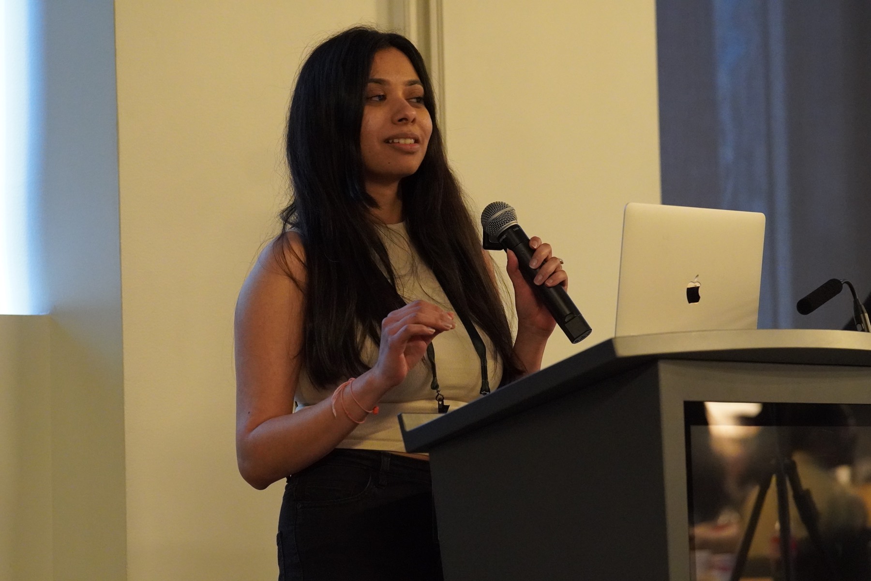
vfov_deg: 12.2
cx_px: 436
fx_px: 2722
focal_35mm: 112
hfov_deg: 18.2
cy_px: 290
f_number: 3.2
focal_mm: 75
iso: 6400
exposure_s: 1/160
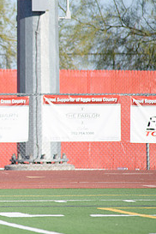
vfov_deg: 3.2
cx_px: -75
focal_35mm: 637
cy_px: 108
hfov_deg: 2.2
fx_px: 4140
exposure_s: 1/8000
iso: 1000
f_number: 5
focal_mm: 300
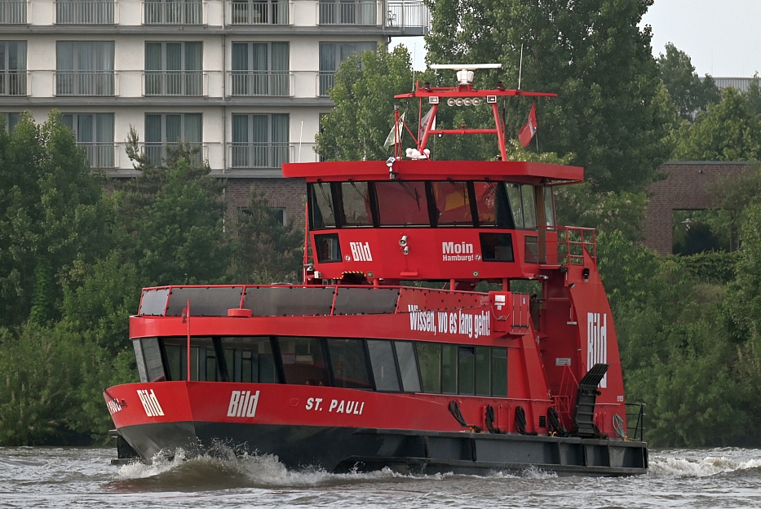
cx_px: 376
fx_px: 9288
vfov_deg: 3.1
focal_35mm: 439
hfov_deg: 4.7
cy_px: 271
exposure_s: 1/400
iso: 250
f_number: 5.6
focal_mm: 400
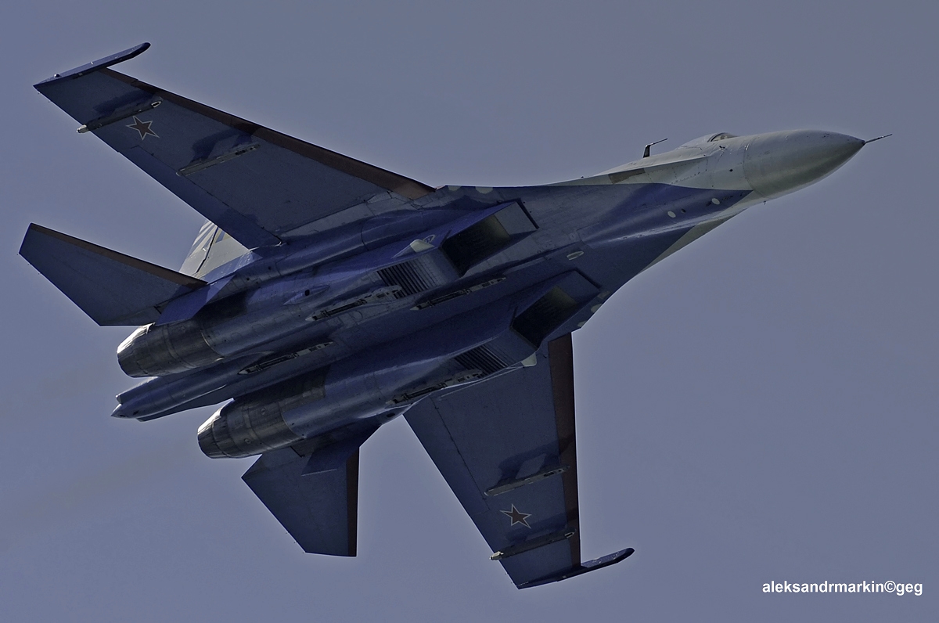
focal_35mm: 340
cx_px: 470
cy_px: 312
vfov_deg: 4.0
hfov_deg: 6.1
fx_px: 8854
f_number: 9
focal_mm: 340
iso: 320
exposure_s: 1/2000
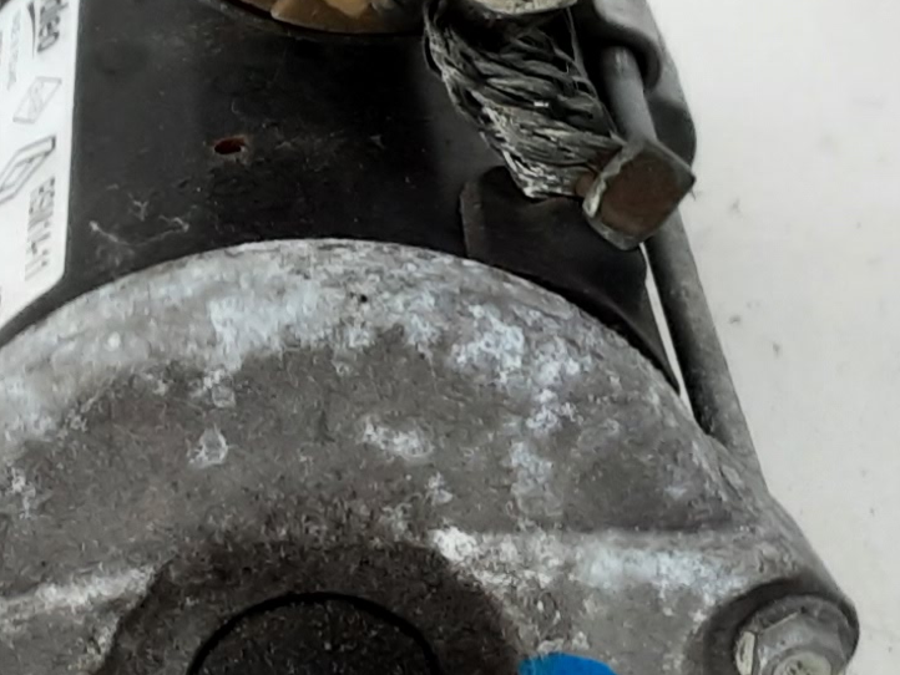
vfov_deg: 12.1
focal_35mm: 122
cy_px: 172
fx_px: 3173
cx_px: 224
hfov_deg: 16.1
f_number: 1.9
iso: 50
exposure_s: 1/50
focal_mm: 2.91
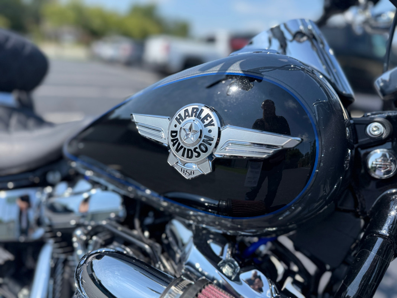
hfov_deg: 71.6
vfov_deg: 56.8
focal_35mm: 24
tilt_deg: -18.0
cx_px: 198
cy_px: 149
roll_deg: -3.4
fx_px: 275
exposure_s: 1/2525
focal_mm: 6.76
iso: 100
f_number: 1.78
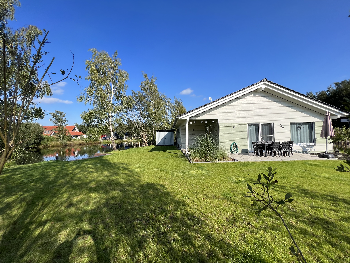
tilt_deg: +2.5
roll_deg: +1.3
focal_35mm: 13
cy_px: 132
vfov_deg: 89.9
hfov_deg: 106.2
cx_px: 175
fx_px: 131
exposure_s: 1/1845
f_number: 1.8
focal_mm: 1.57
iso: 32
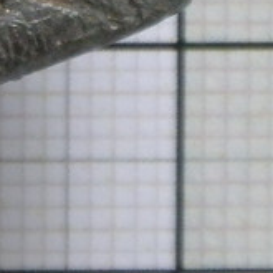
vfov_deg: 5.8
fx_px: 2650
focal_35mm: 297
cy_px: -182
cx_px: -378
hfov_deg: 5.7
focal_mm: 9.1
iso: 160
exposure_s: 1/40
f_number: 4.3
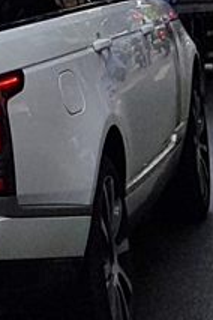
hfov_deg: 9.4
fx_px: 1127
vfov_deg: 16.1
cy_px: 137
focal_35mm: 127
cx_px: -328
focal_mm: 4.2
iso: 50
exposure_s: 1/2384
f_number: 1.7
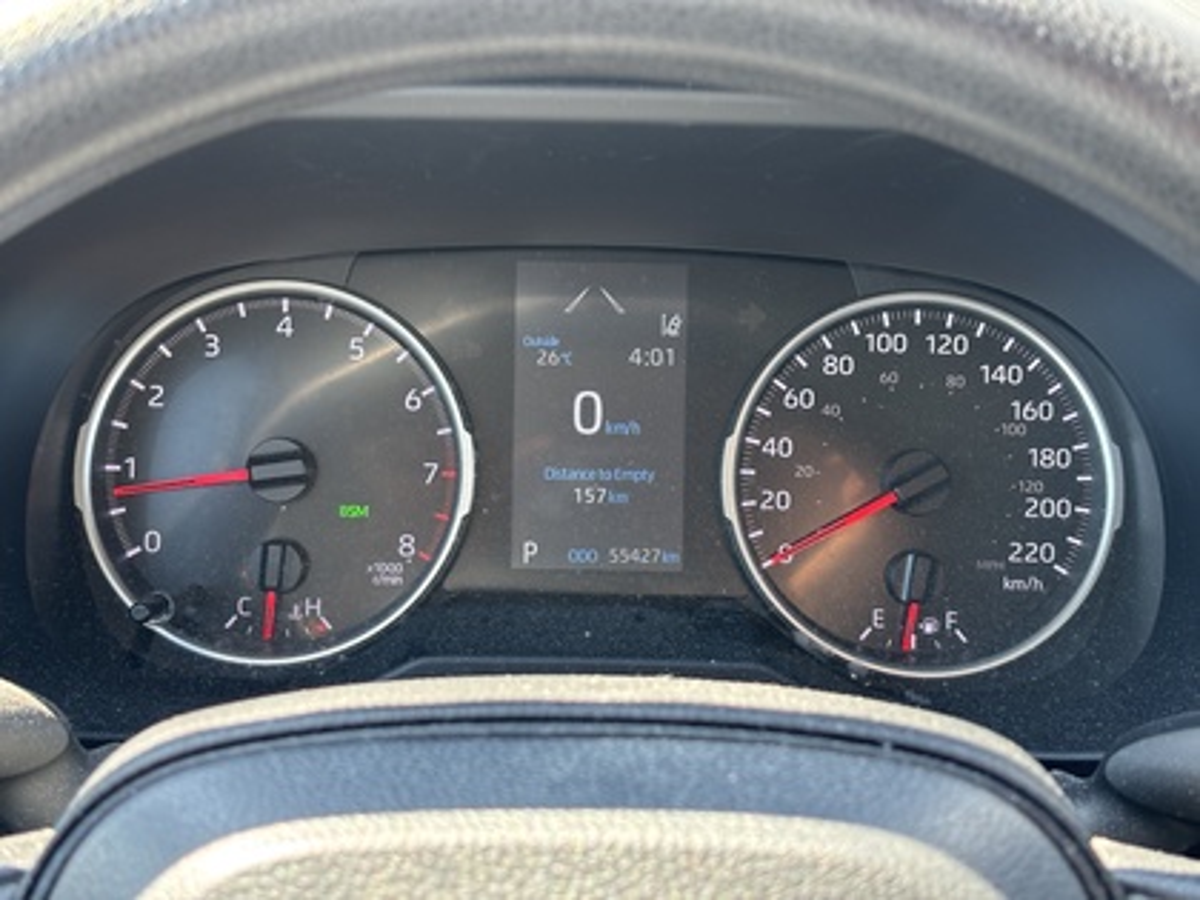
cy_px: 450
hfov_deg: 36.8
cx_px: 600
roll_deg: -3.1
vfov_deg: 28.0
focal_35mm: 52
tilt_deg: -25.8
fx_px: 1803
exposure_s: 1/60
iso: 50
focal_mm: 5.96
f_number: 1.6
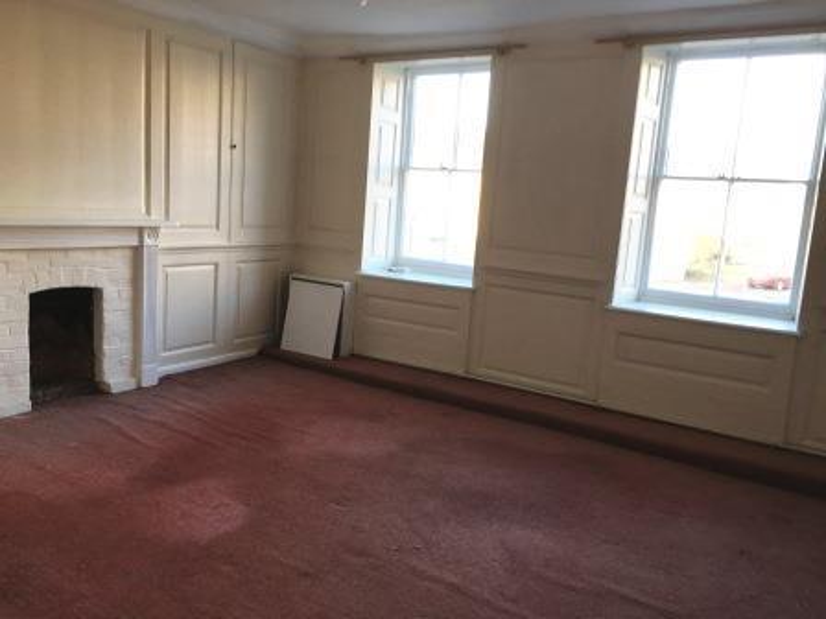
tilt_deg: -8.5
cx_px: 413
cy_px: 310
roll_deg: -3.5
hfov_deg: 61.7
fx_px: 692
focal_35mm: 29
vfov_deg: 48.2
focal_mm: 4.15
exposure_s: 1/50
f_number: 2.2
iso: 32
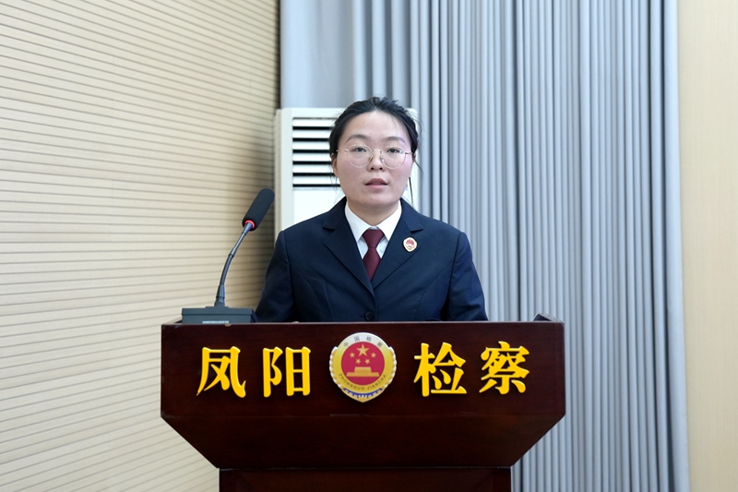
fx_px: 963
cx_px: 369
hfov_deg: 41.9
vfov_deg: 28.6
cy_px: 246
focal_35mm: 47
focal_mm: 47
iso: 1250
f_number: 4
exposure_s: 1/160
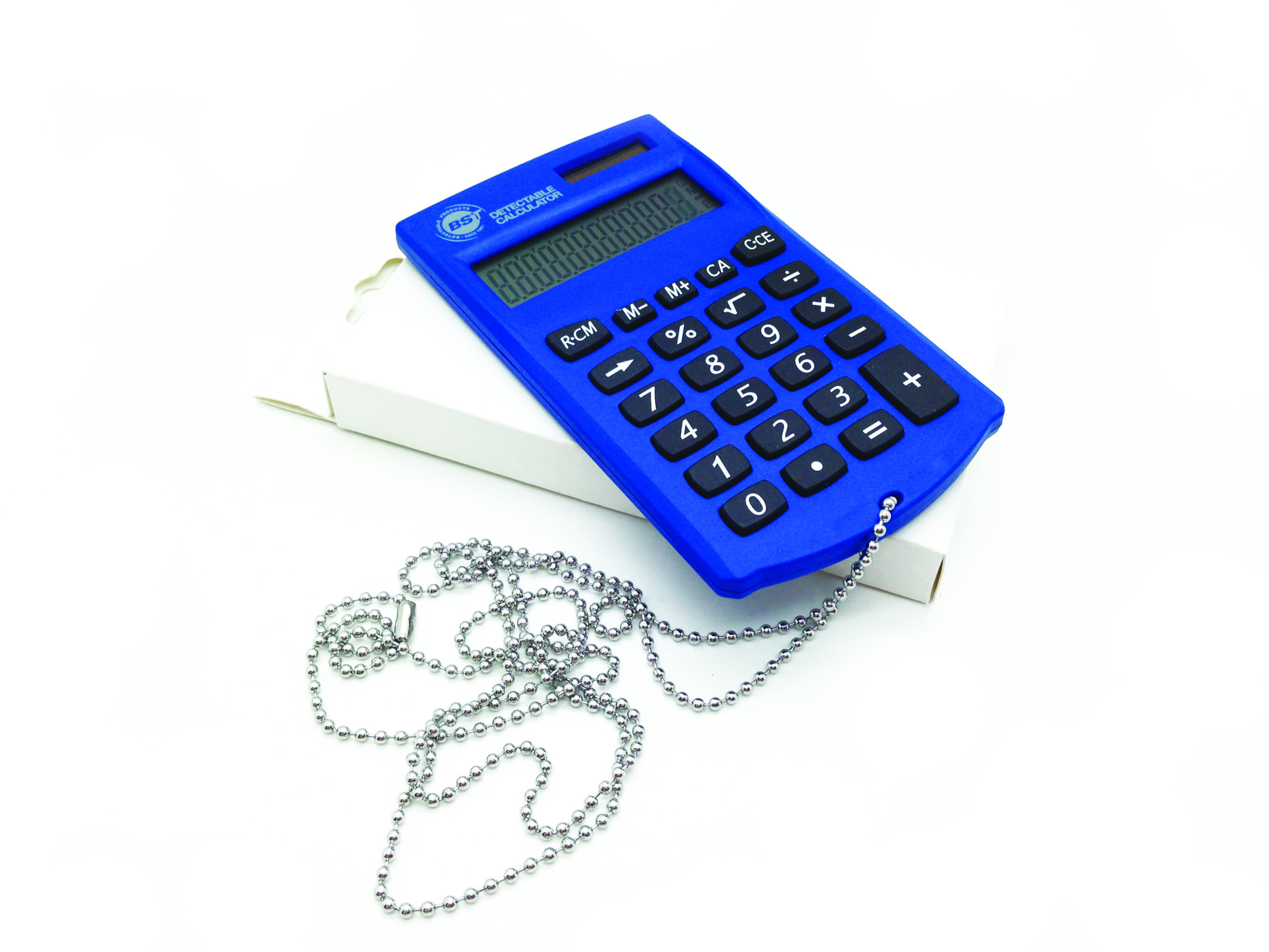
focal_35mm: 33
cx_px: 634
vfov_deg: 42.9
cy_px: 476
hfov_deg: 55.4
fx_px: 1210
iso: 50
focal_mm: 4.12
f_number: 2.4
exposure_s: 1/223
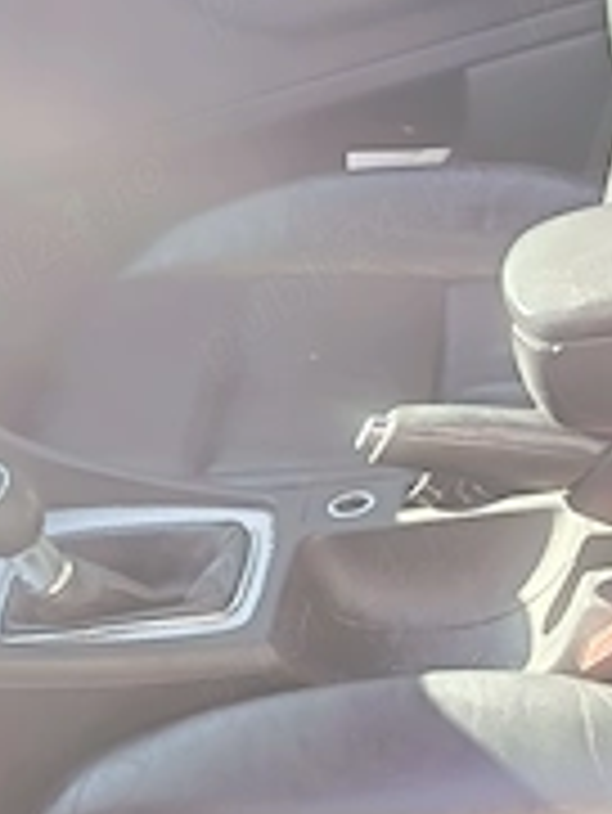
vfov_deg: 22.4
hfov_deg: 17.1
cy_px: 679
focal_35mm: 86
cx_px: 180
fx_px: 2025
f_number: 1.75
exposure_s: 1/120
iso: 525
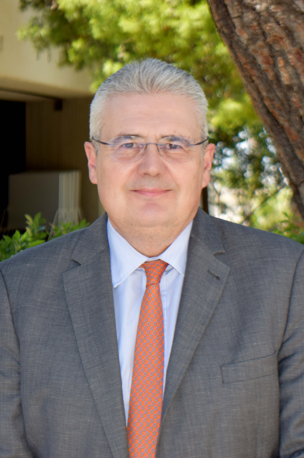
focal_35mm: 105
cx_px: 152
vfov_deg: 19.5
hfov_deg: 13.0
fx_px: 1332
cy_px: 229
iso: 180
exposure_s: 1/125
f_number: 5.3
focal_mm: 70
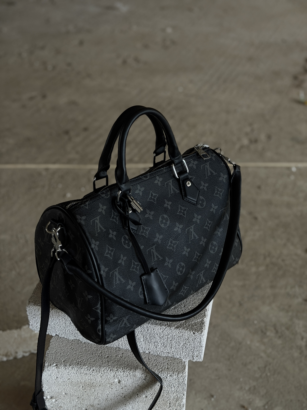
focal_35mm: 48
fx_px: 568
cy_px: 205
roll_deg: -2.1
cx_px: 154
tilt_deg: -34.0
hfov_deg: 30.3
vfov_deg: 39.7
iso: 400
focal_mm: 6.76
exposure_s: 1/40
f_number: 1.78
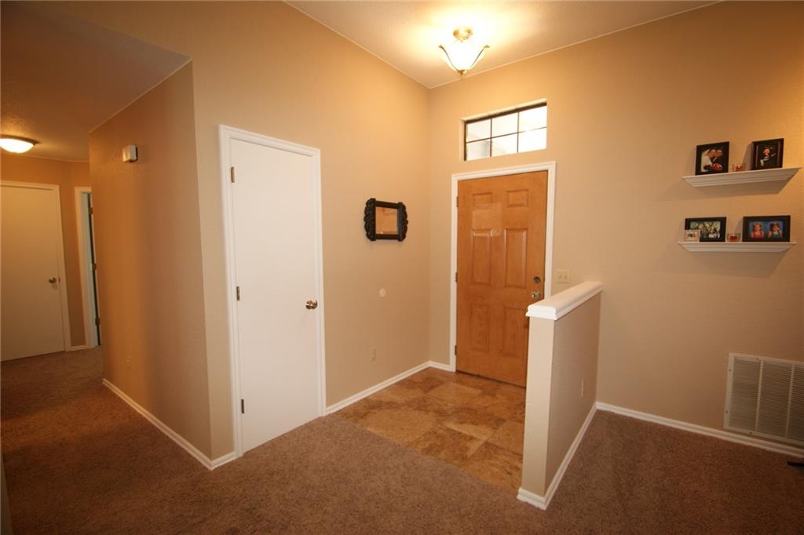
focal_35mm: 15
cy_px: 268
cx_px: 402
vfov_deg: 77.3
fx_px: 335
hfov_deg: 100.4
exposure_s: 1/13
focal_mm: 10
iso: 100
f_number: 3.5
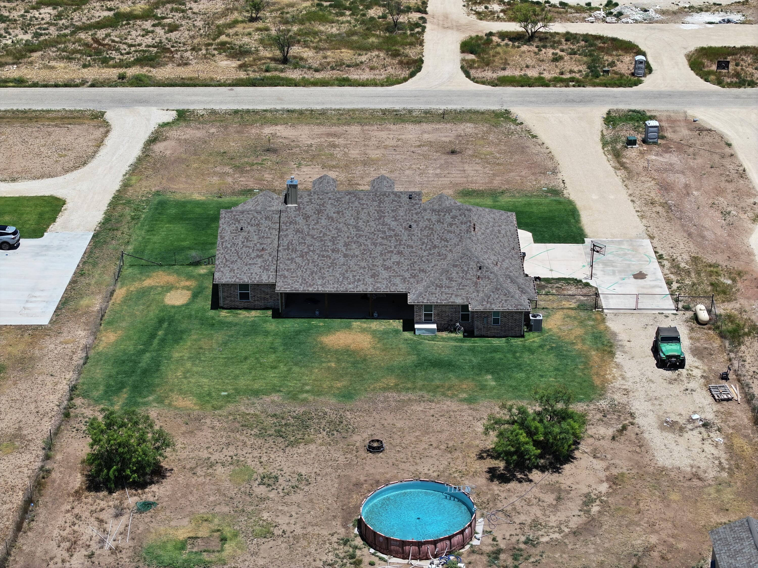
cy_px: 284
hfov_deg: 27.8
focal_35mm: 70
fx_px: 1533
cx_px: 379
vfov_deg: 21.0
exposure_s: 1/50
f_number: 2.8
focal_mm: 19.35
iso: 100
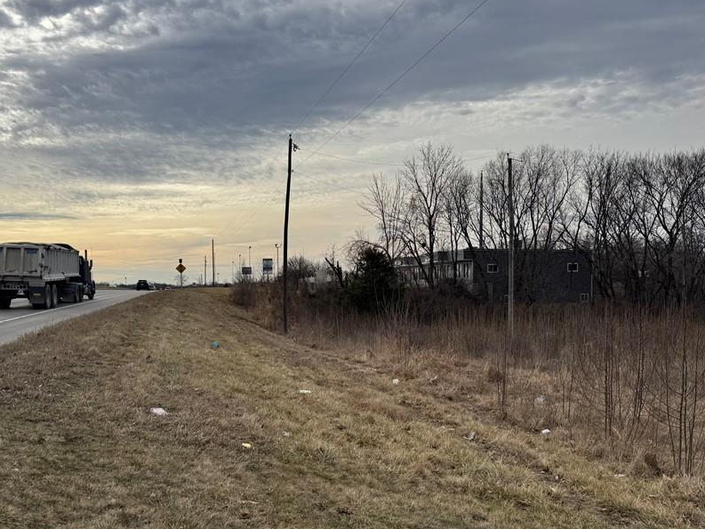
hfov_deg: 57.7
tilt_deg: -4.1
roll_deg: +1.4
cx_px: 269
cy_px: 321
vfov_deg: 45.2
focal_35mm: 31
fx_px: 631
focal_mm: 6.76
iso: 80
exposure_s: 1/9009
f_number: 1.78
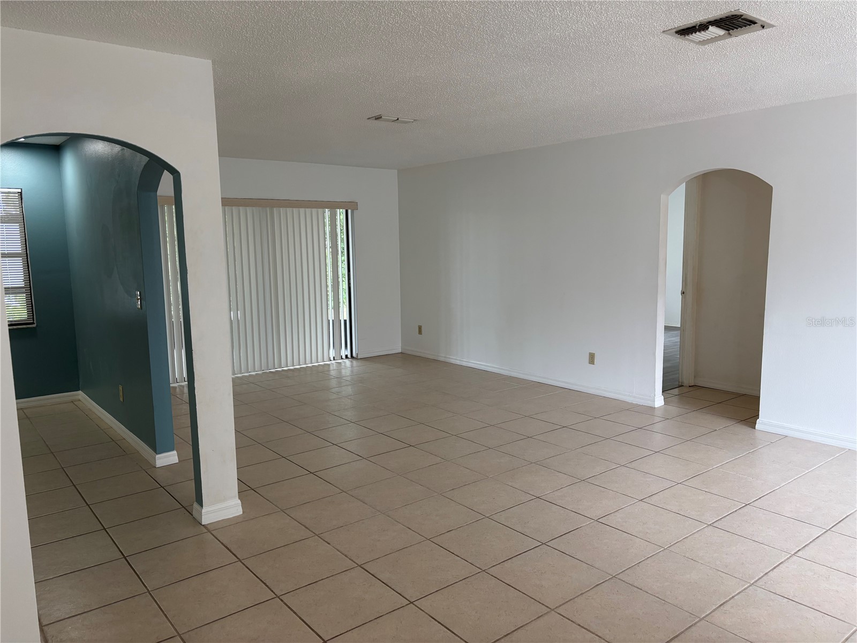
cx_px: 428
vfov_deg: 53.1
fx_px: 644
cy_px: 322
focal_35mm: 26
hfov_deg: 67.3
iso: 125
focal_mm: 5.96
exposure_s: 1/120
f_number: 1.6
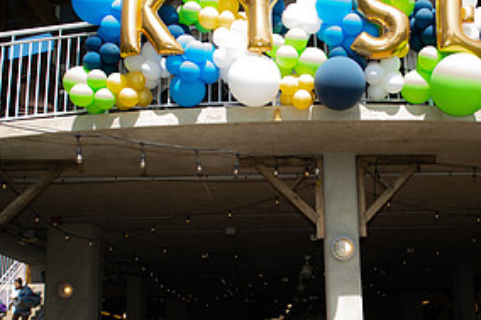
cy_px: 212
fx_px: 654
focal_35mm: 49
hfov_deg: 39.8
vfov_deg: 27.3
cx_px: 325
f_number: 4
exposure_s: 1/250
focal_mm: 24
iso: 50
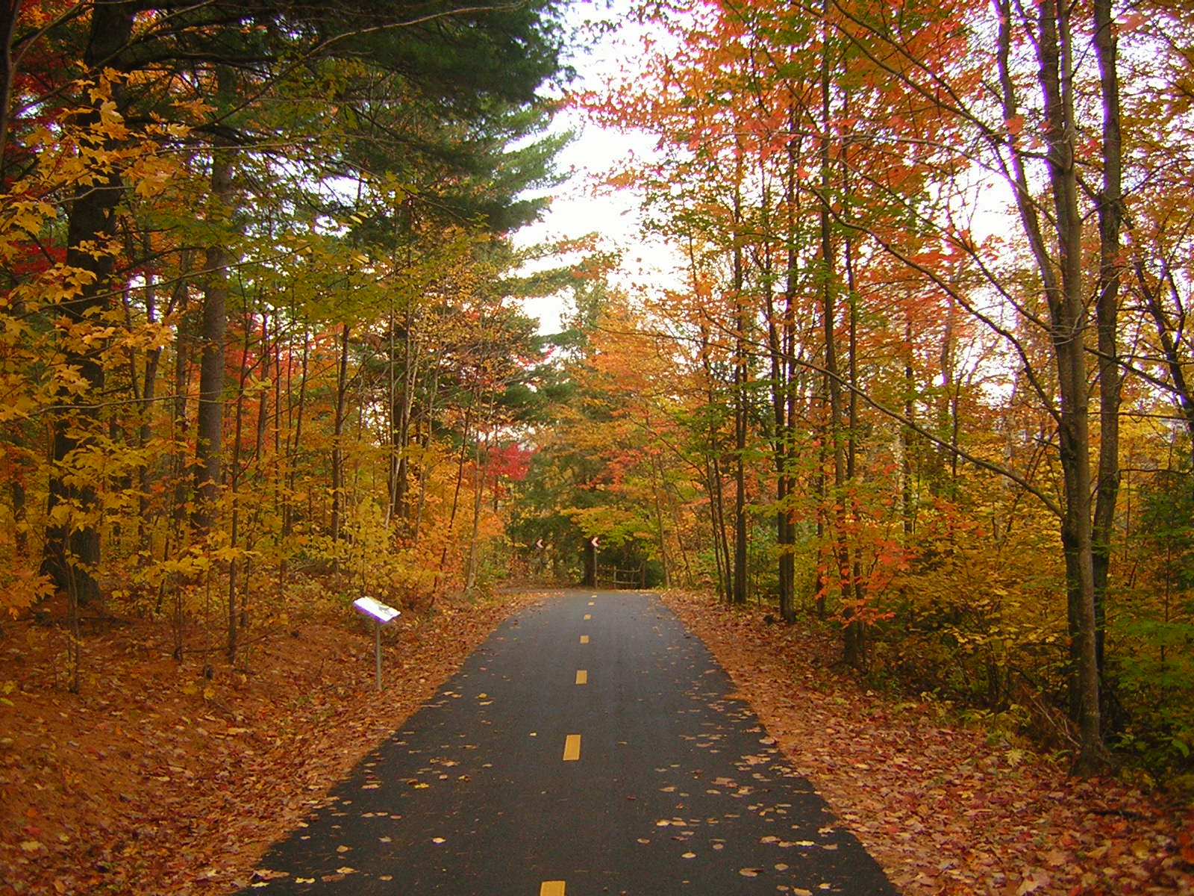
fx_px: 1242
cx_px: 597
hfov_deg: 51.4
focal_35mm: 36
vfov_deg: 39.7
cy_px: 448
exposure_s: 1/120
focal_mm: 4.7
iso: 71
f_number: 2.6
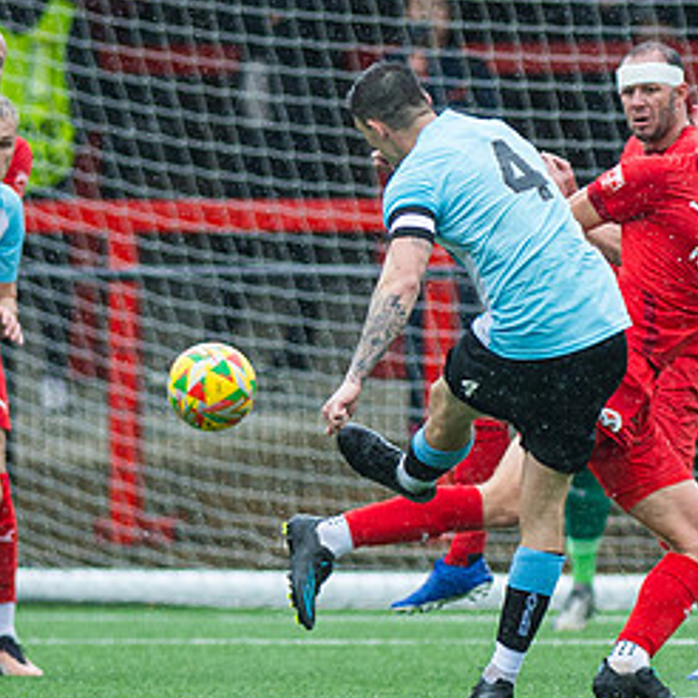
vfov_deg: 1.5
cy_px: 340
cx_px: 512
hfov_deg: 1.5
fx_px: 26053
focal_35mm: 1142
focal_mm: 300
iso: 400
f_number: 2.8
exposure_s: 1/2000
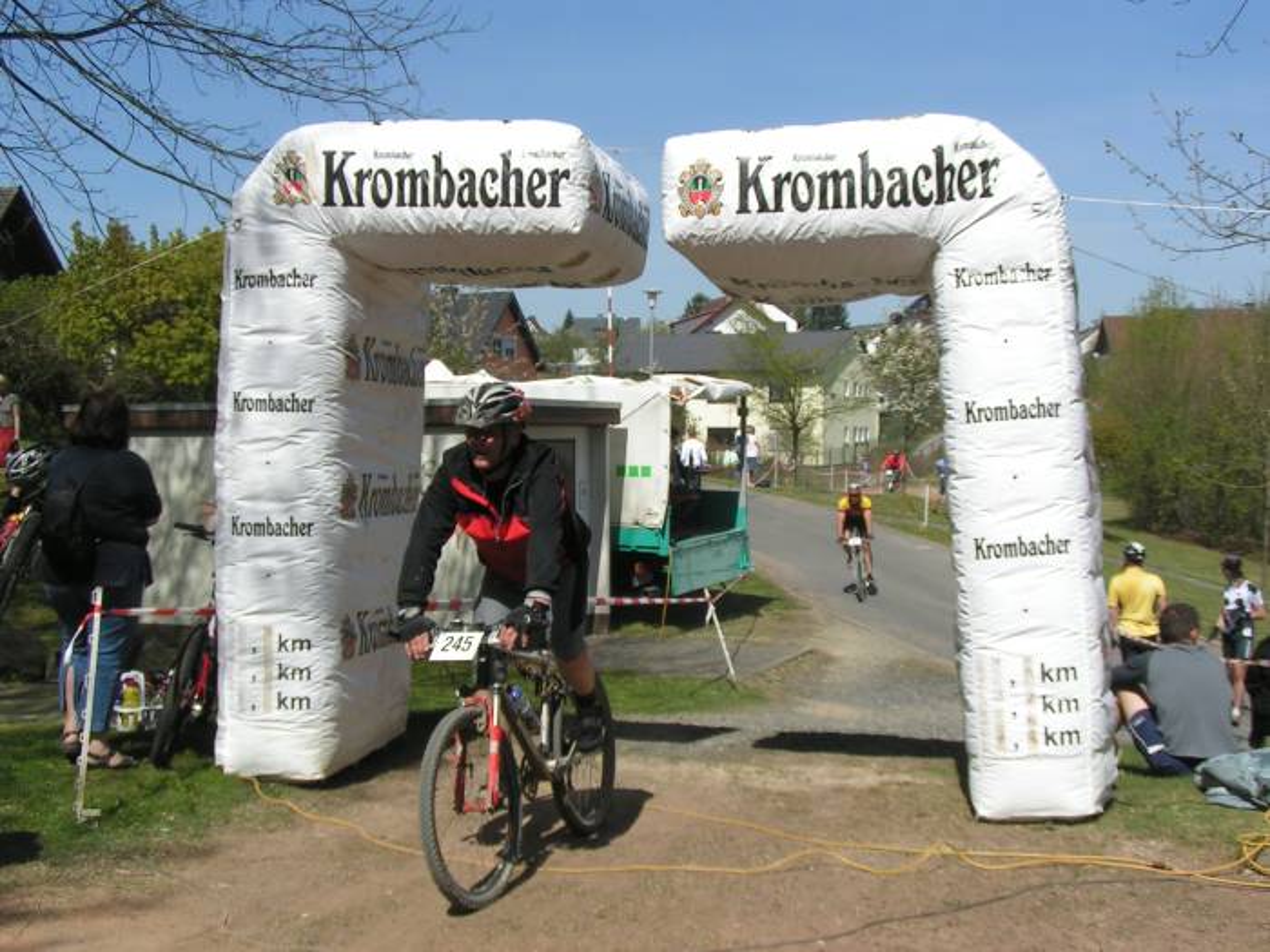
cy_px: 476
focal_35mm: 45
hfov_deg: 42.1
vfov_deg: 32.2
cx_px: 635
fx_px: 1651
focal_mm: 6.9
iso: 50
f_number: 4
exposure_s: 1/1000
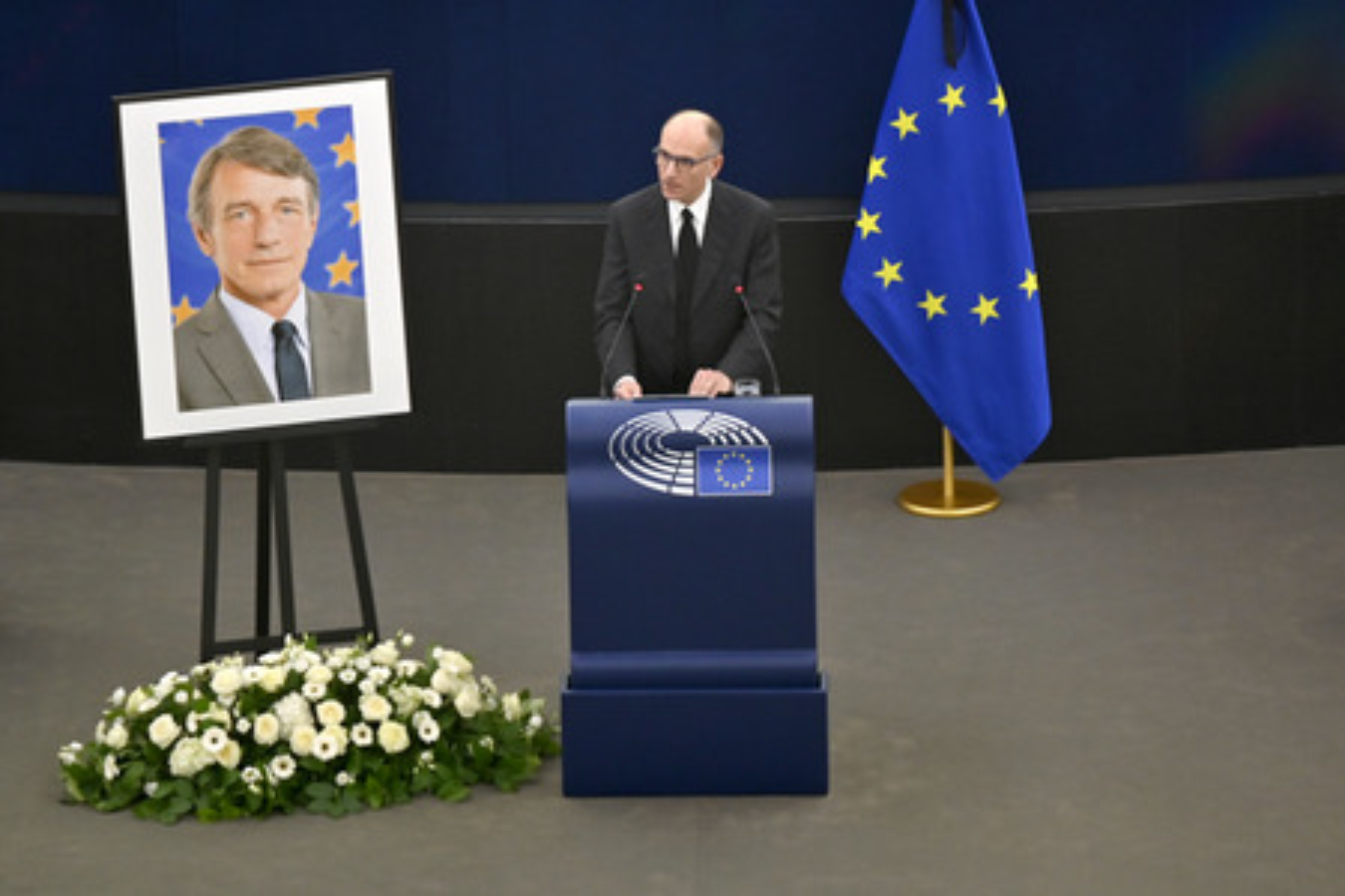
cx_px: 672
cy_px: 448
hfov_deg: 10.3
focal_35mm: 200
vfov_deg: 6.9
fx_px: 7472
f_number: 2.8
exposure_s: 1/400
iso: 800
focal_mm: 200
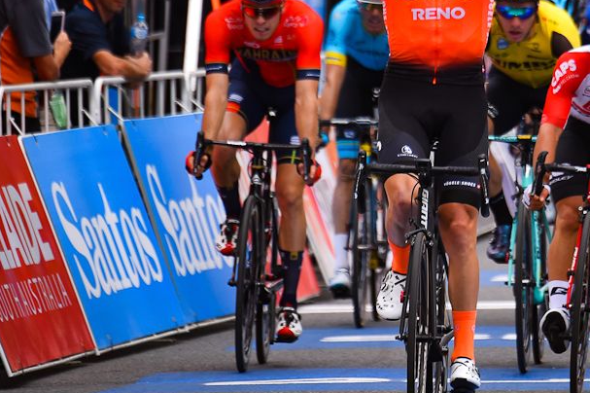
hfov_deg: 3.1
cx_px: 446
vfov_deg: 2.1
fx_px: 10794
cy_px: 132
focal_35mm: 659
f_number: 5.6
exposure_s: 1/1250
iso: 1250
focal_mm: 400
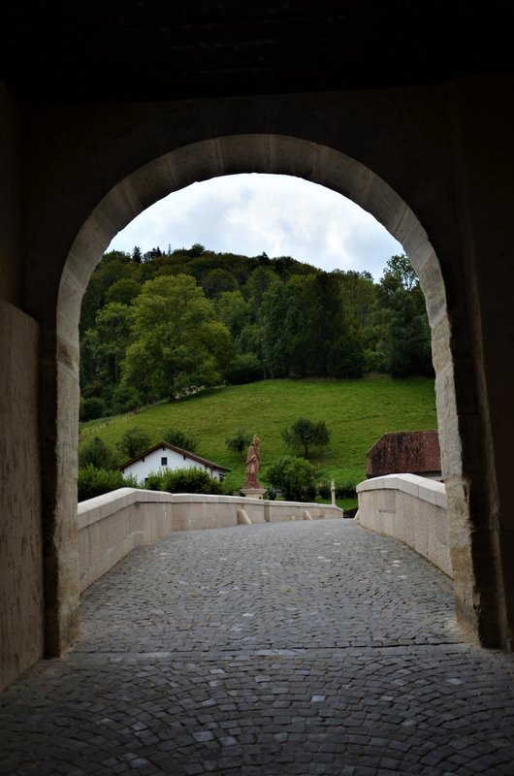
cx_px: 257
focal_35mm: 33
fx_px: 710
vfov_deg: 57.3
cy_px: 388
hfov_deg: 39.8
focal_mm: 22
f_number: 3.8
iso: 320
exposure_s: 1/640
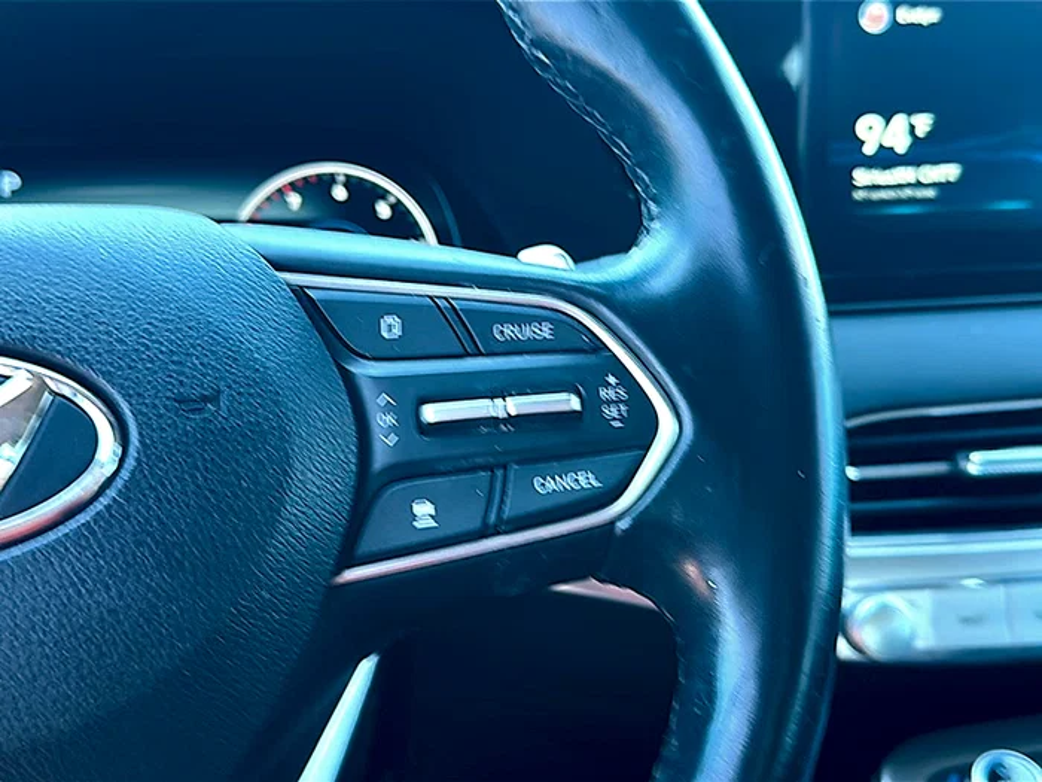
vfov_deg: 40.7
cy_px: 391
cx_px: 521
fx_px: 1054
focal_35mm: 35
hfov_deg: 52.6
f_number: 1.78
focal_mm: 6.86
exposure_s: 1/40
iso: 64
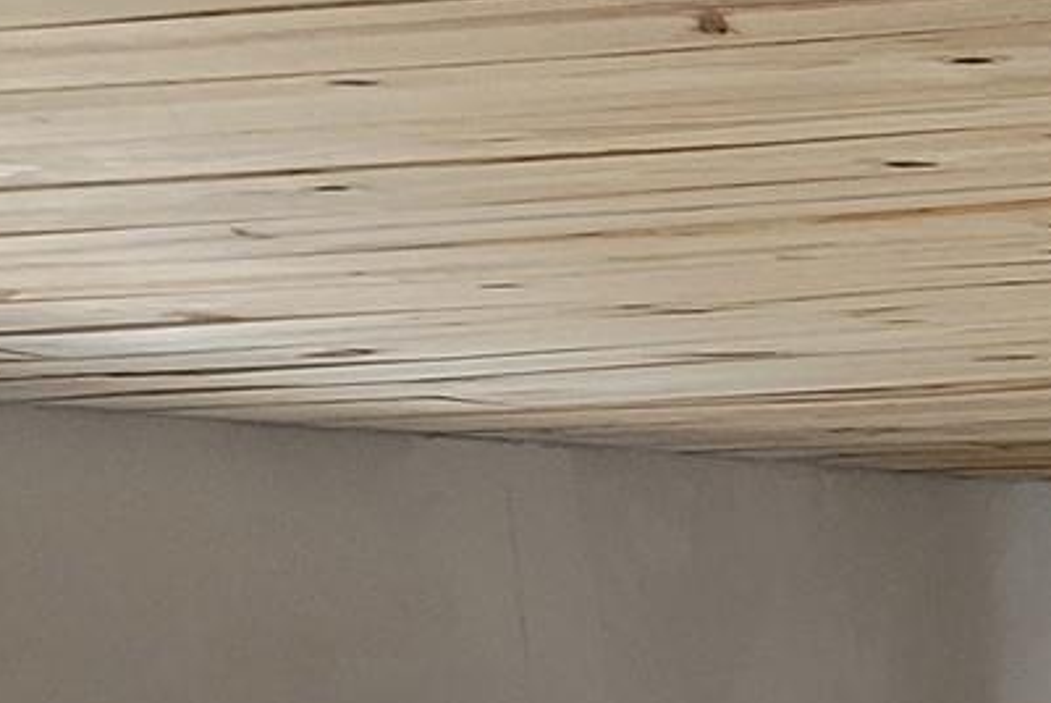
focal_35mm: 138
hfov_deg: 12.6
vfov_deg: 9.1
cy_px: 1624
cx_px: 2264
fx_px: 4032
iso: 320
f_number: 1.8
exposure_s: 1/40
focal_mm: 5.4
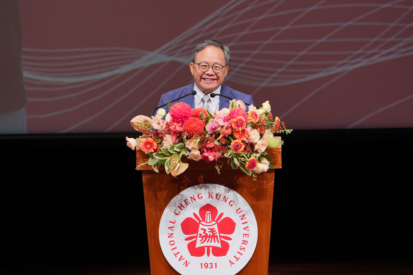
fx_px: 2788
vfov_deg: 5.7
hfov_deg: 8.5
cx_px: 206
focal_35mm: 243
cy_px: 138
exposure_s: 1/400
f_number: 4
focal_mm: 162
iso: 1600
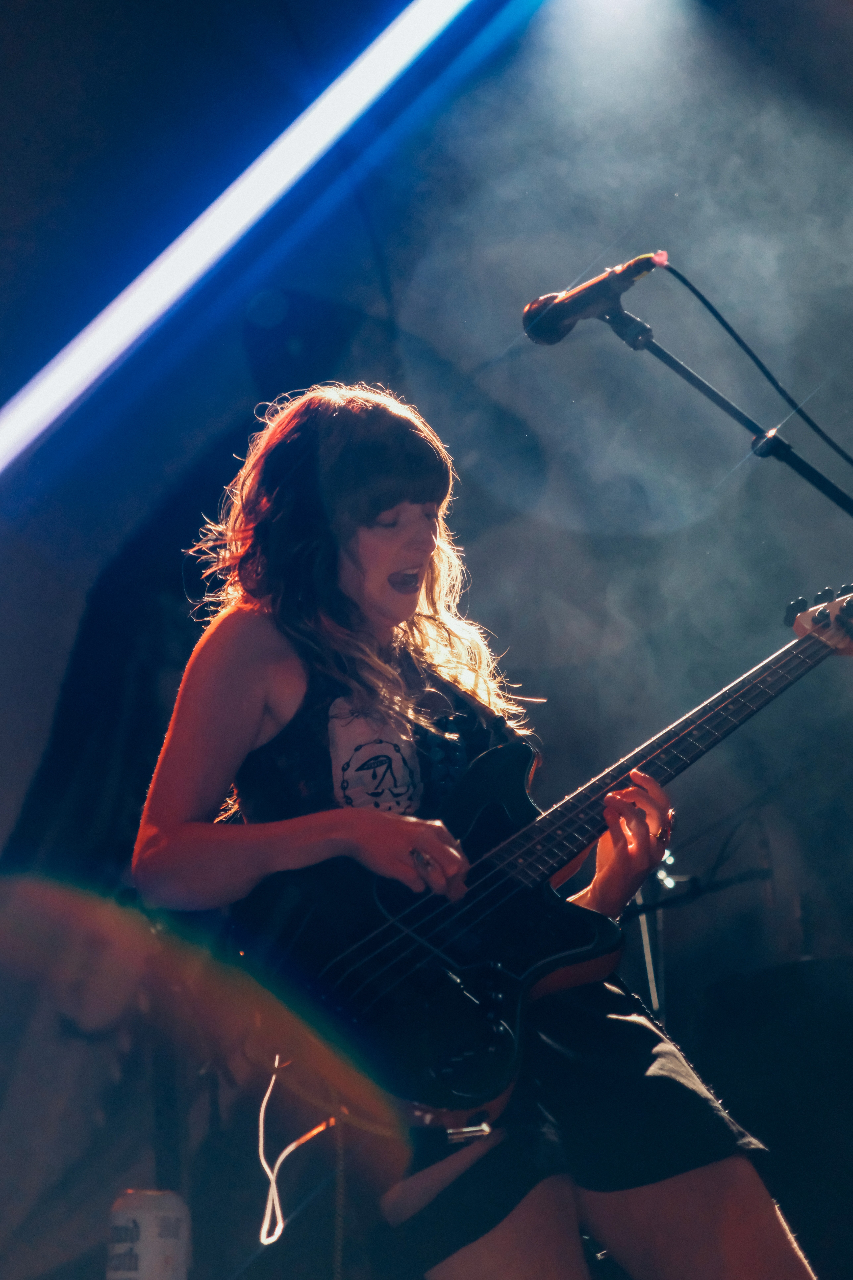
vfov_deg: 27.0
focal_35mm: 75
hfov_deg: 18.2
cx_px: 426
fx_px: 2665
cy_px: 640
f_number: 2.8
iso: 5000
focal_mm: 50
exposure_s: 1/180
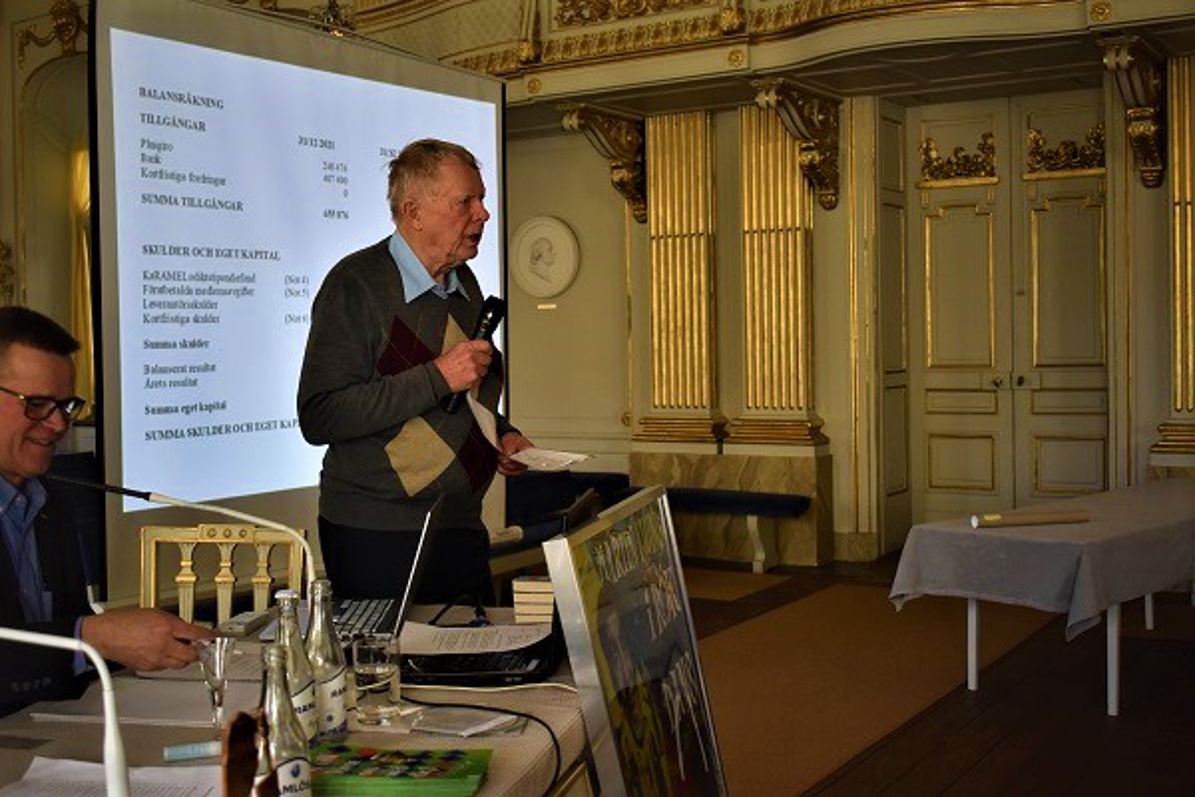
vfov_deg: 31.9
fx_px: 1394
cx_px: 598
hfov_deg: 46.4
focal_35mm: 42
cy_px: 398
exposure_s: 1/125
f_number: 4.2
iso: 800
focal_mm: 28
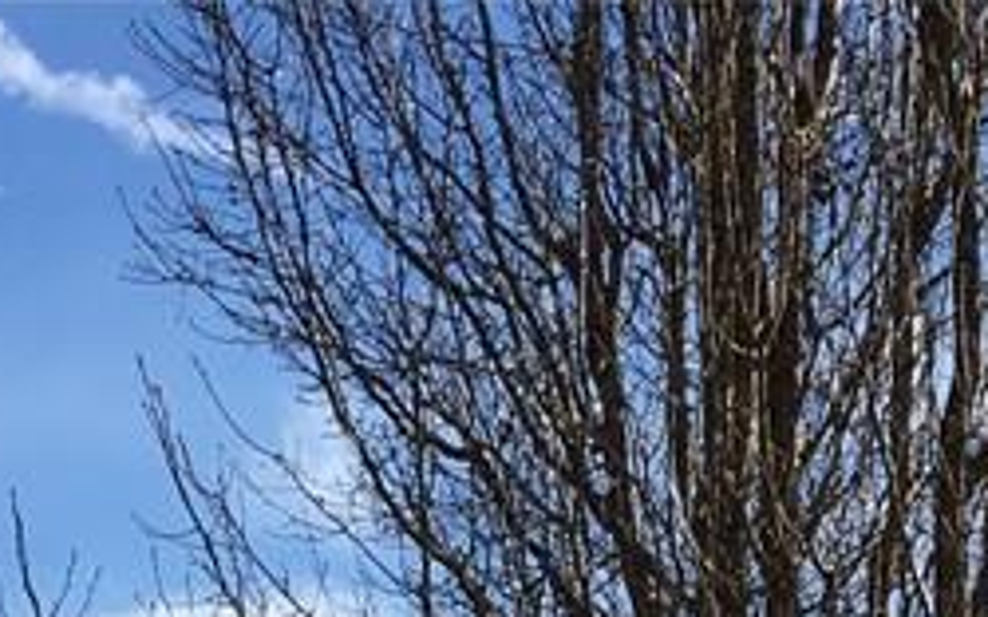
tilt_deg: +4.1
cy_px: 1515
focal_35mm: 126
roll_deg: +0.8
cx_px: 383
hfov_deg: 16.6
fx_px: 3391
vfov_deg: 9.2
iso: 25
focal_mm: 4.15
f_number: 2.2
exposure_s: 1/1099
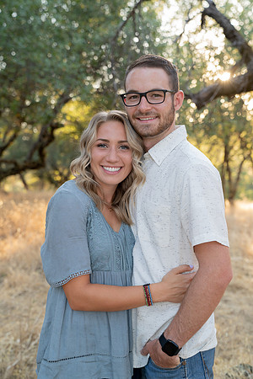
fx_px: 506
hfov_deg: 28.1
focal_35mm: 48
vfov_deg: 41.1
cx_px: 126
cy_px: 190
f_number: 3.5
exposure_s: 1/100
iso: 500
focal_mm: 48
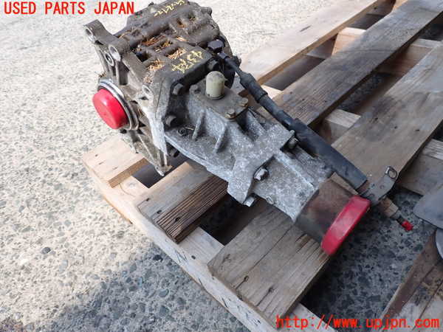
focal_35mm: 25
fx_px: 320
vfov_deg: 54.9
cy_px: 166
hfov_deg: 69.4
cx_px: 222
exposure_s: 1/640
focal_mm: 4.5
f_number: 2.8
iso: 100
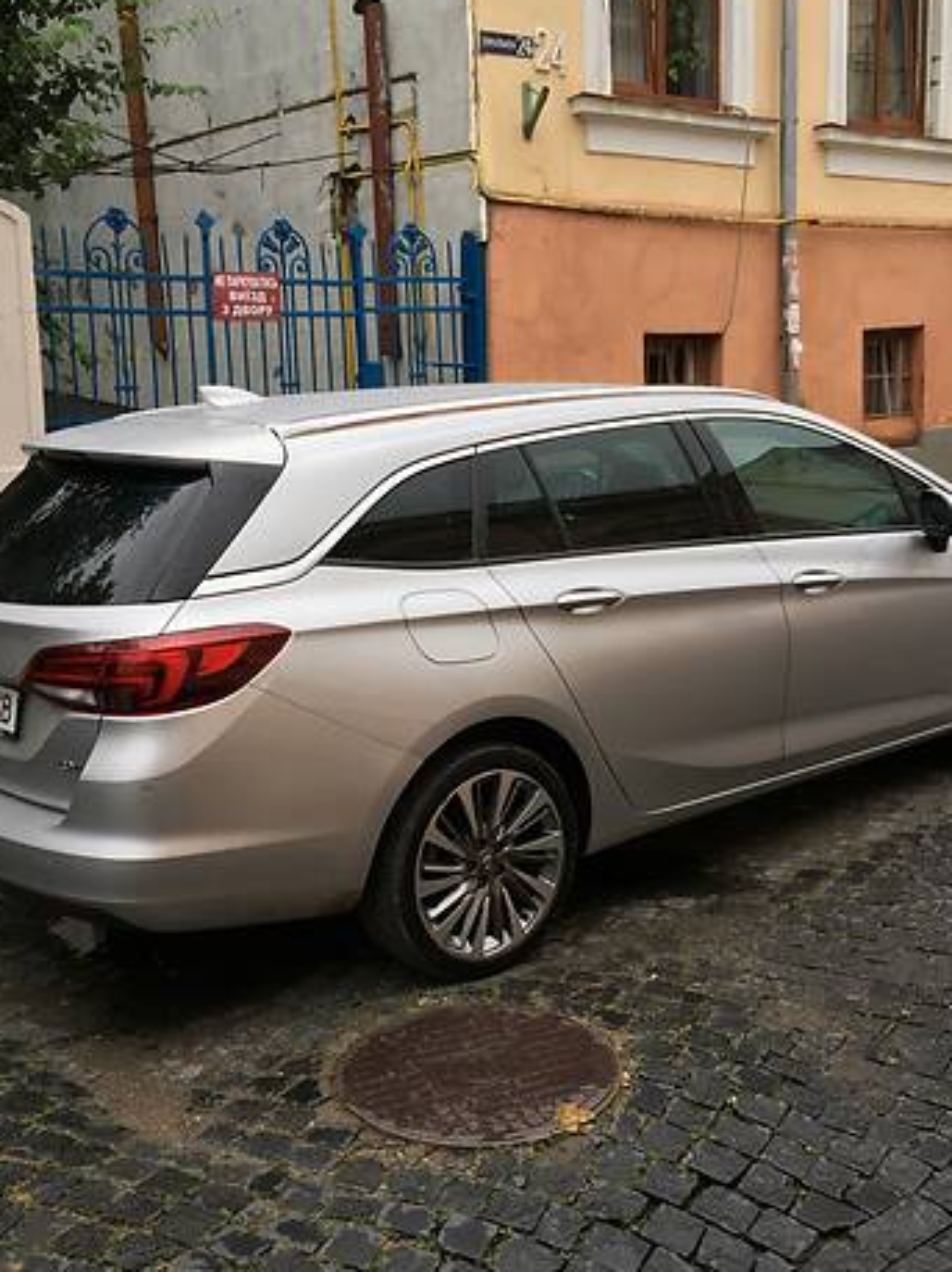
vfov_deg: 49.0
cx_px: 516
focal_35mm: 38
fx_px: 1395
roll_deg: +2.1
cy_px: 661
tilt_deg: -12.1
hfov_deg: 37.7
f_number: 2.2
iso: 40
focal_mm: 4.2
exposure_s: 1/100
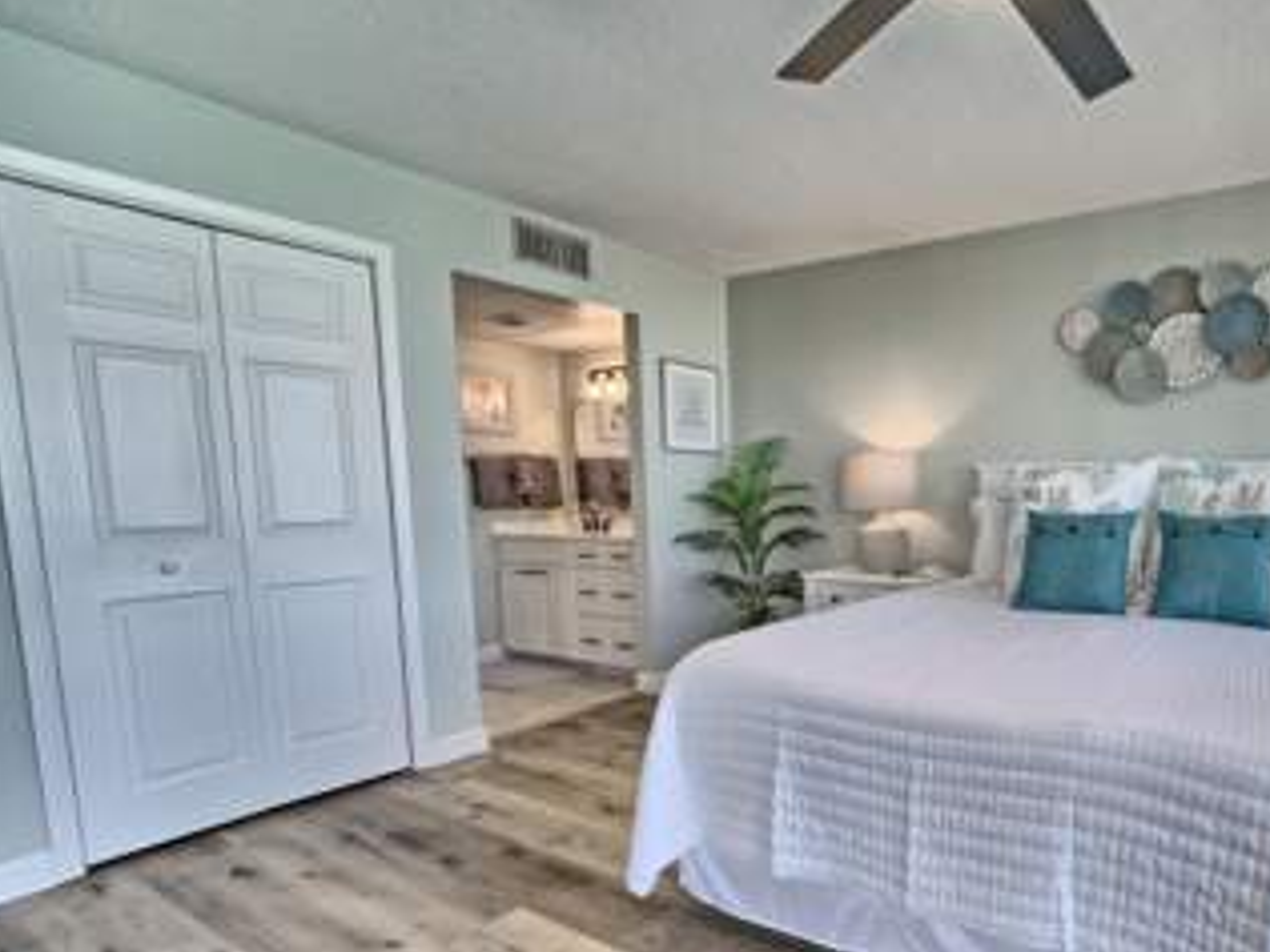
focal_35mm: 19
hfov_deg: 79.1
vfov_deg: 68.0
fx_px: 697
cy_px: 570
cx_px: 932
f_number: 9.5
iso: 800
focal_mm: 13
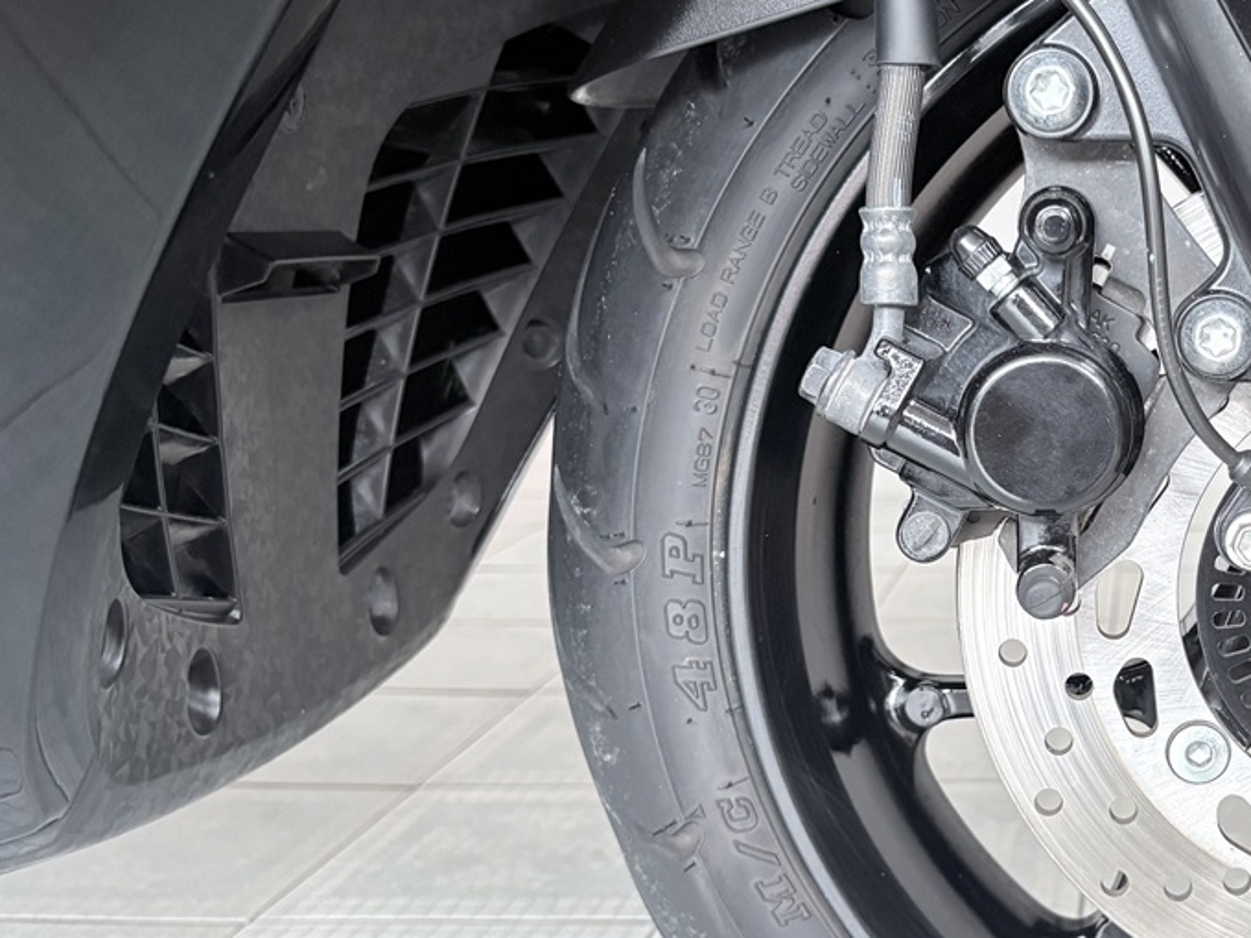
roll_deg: +0.8
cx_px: 1098
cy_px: 498
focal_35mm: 49
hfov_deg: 36.7
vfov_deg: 29.7
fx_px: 1771
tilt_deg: -9.1
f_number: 1.6
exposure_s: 1/60
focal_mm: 5.96
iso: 250
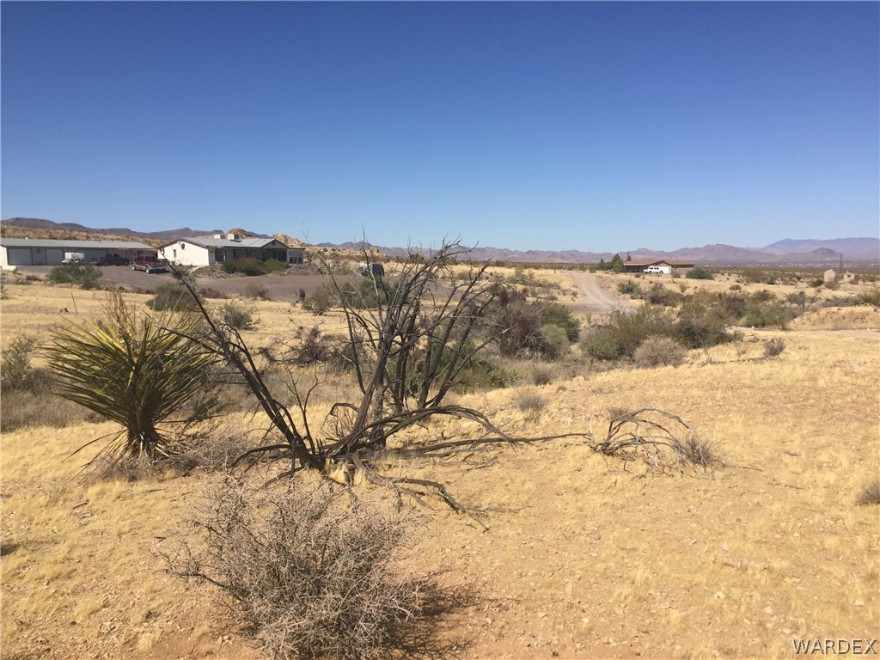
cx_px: 440
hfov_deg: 61.7
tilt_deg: -3.3
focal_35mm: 29
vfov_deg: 48.2
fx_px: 737
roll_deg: +0.1
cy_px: 330
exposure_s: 1/3049
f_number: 2.2
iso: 32
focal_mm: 4.15
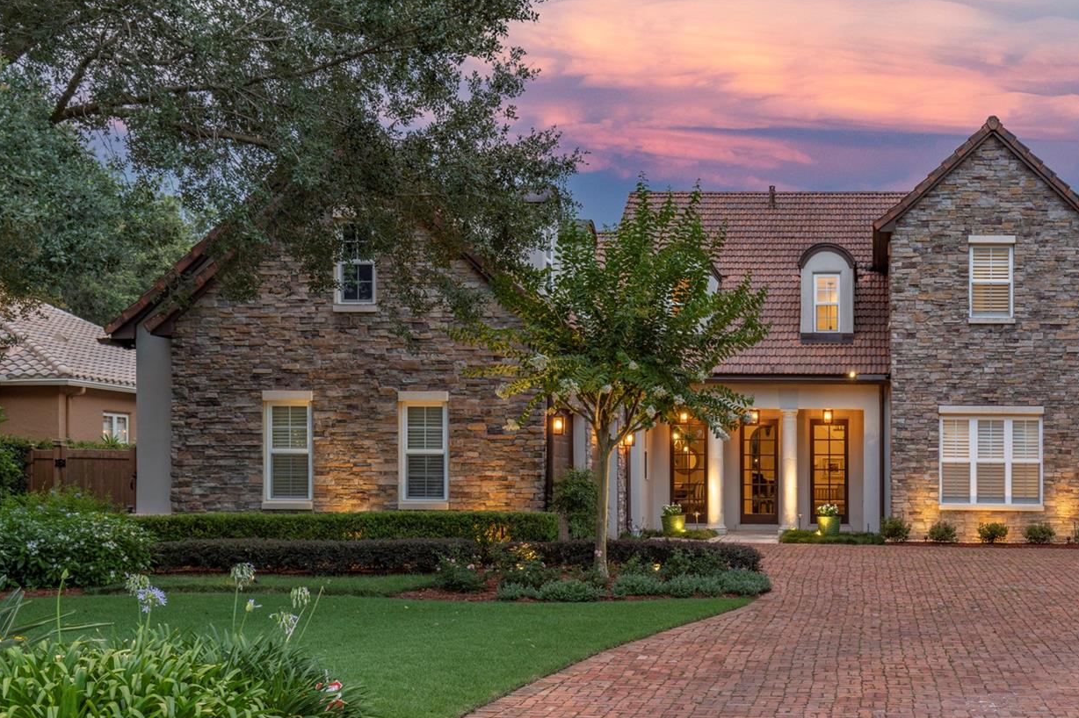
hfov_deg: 44.9
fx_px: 1288
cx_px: 699
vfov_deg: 31.2
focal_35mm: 43
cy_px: 378
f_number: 11
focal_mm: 33
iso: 50
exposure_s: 3.2
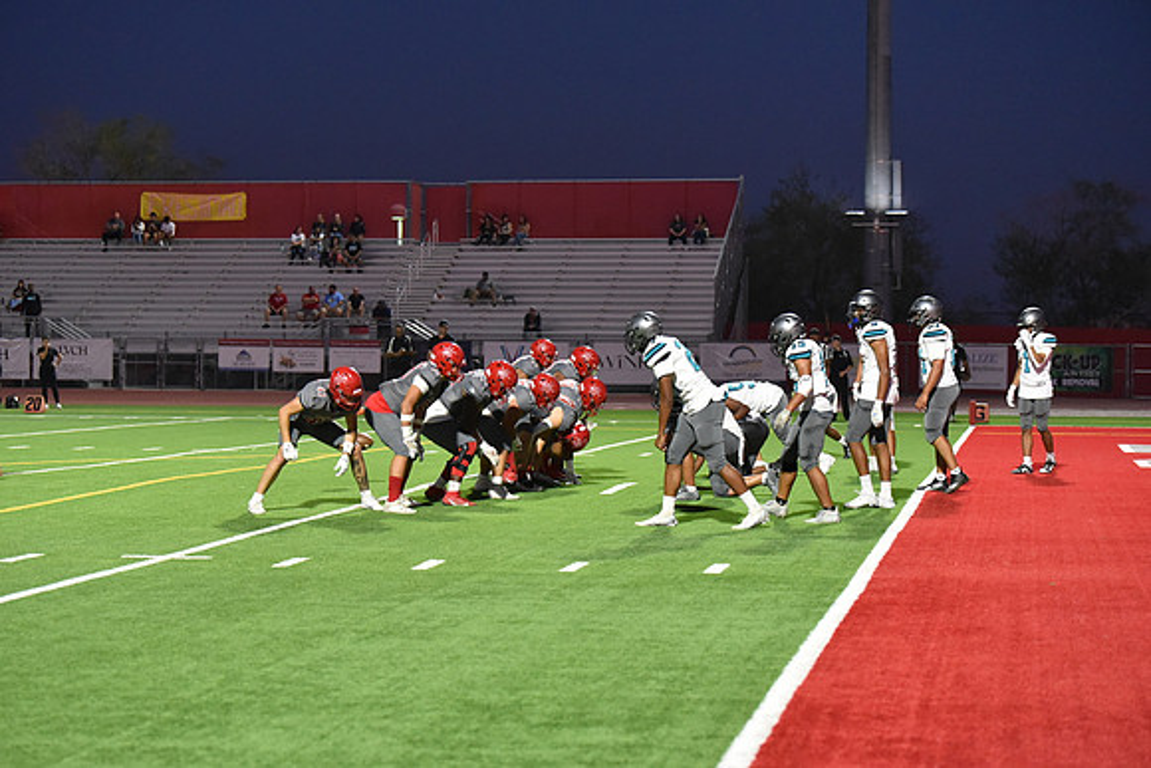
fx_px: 2878
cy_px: 384
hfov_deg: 22.6
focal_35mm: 90
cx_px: 576
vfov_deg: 15.2
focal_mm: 90
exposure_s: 1/640
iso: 6400
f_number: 2.8
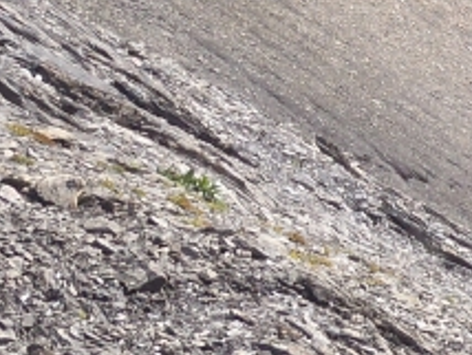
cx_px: 485
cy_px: -302
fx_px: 1911
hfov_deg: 13.8
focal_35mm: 140
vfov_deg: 10.0
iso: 80
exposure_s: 1/400
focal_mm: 5
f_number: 4.5
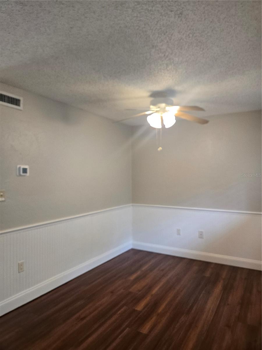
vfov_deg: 73.9
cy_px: 175
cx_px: 131
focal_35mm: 23
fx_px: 232
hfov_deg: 58.9
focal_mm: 5.4
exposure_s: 1/120
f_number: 1.8
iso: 160
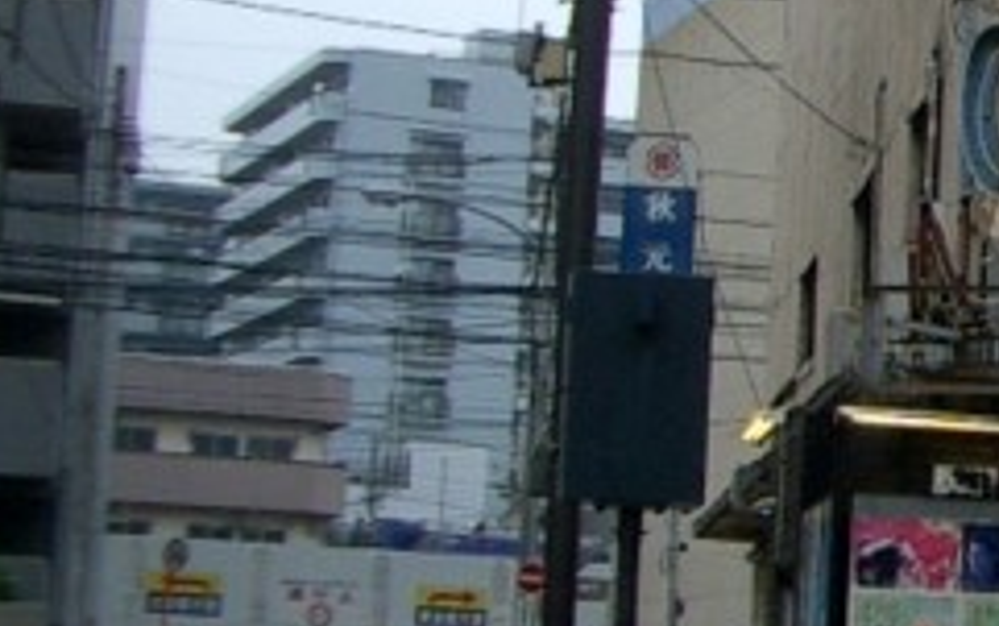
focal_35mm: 123
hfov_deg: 15.3
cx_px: 1621
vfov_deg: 10.7
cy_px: 224
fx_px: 3351
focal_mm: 5.8
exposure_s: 1/200
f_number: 2.6
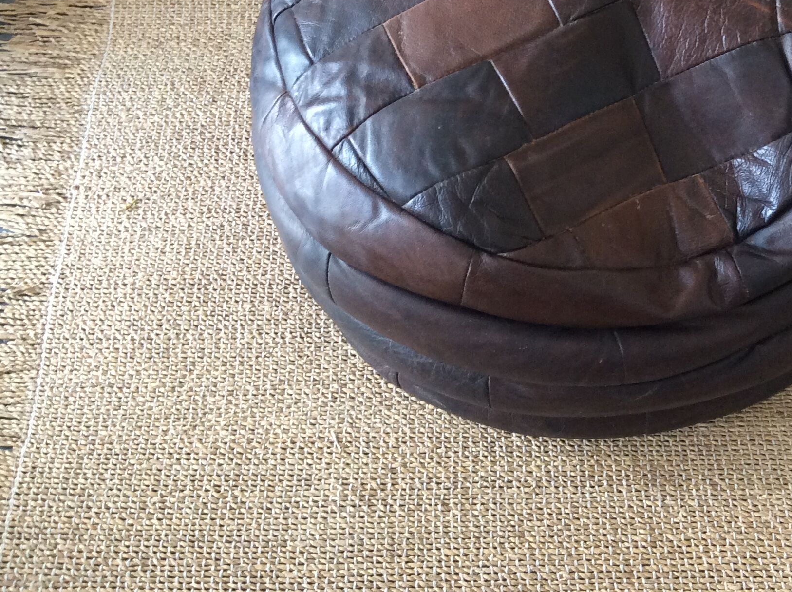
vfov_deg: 27.9
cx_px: 553
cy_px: 122
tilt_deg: -54.1
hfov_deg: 37.0
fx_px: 1165
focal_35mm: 51
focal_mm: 3.3
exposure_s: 1/25
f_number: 2.4
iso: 100
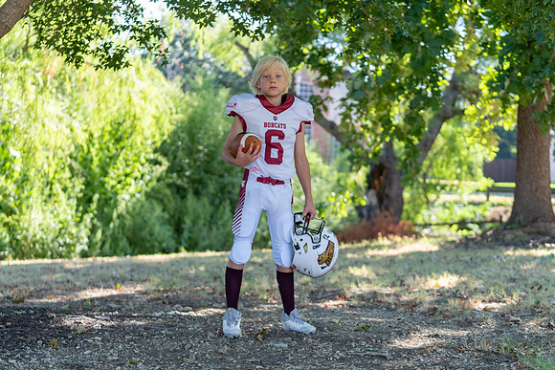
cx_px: 278
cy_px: 185
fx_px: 1101
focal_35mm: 71
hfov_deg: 28.3
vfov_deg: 19.1
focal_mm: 70
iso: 125
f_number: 2.8
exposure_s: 1/320
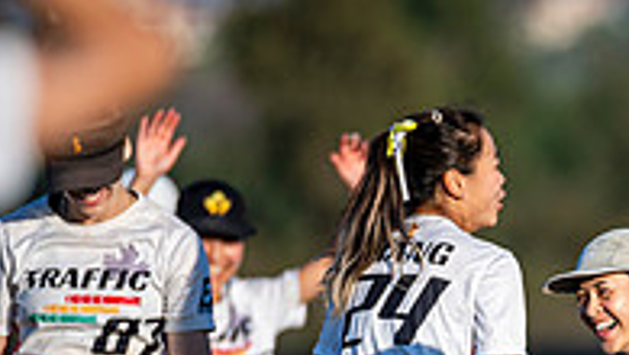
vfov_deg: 1.3
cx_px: 781
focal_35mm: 933
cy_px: 470
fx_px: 15572
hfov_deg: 2.3
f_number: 3.2
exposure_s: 1/1250
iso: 100
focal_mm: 300
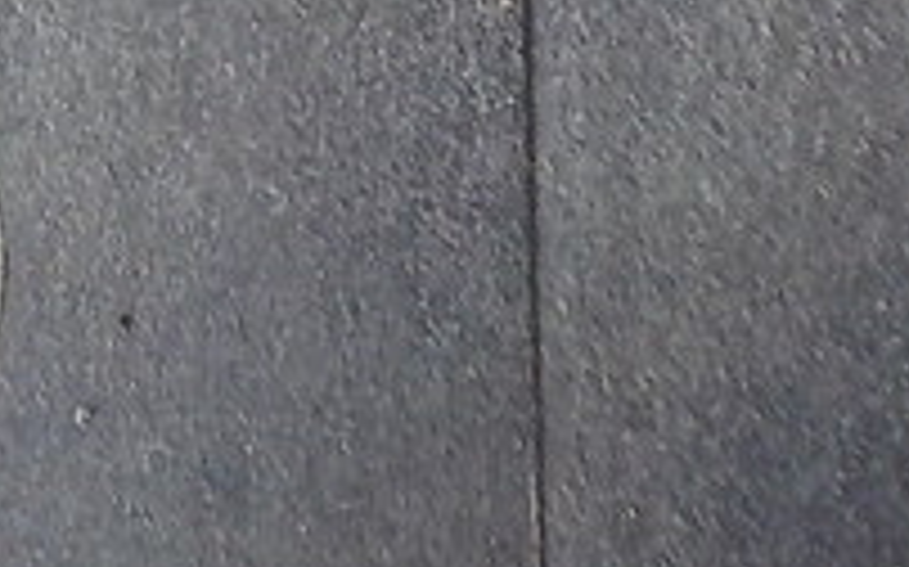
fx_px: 2501
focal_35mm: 101
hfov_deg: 19.2
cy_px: -410
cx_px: -248
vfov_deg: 12.0
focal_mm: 4.1
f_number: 3.3
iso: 400
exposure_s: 1/25
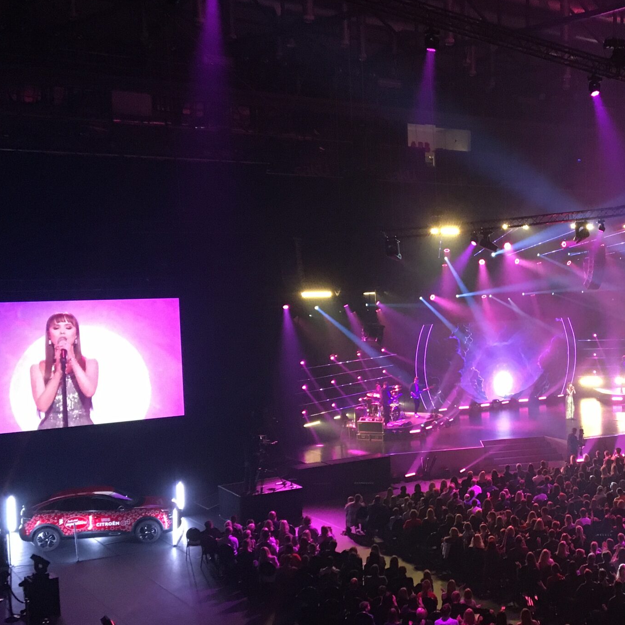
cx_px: 529
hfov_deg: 33.9
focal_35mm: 48
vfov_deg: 35.2
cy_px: 376
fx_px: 981
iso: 200
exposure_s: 1/17
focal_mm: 4.15
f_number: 2.2
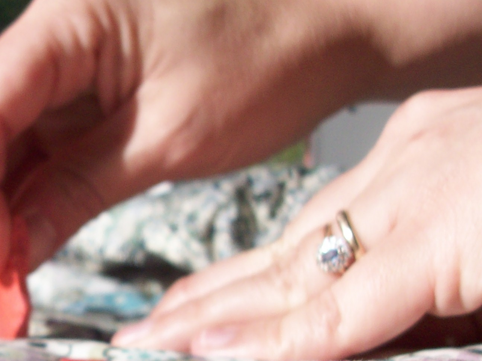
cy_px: 294
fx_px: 1198
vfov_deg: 17.0
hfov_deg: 22.4
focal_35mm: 86
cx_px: 75
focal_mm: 5.7
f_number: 2.8
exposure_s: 1/448
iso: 64
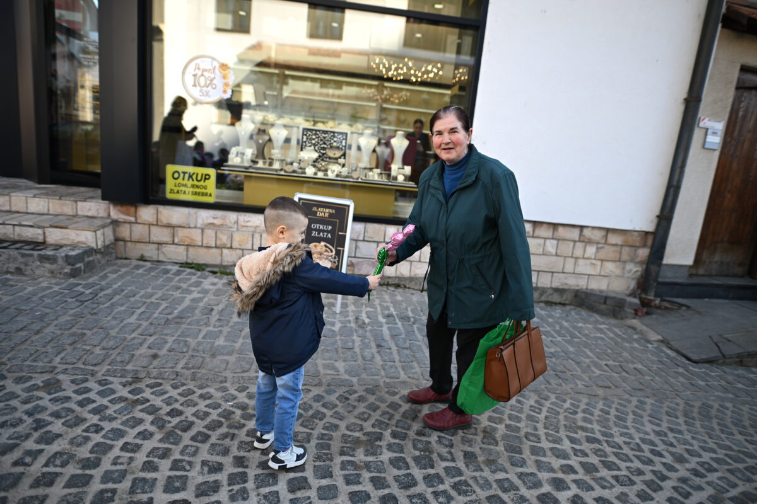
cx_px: 378
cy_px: 252
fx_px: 421
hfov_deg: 84.0
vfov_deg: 61.9
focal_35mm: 20
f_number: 1.4
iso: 50
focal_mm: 20
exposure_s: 1/400
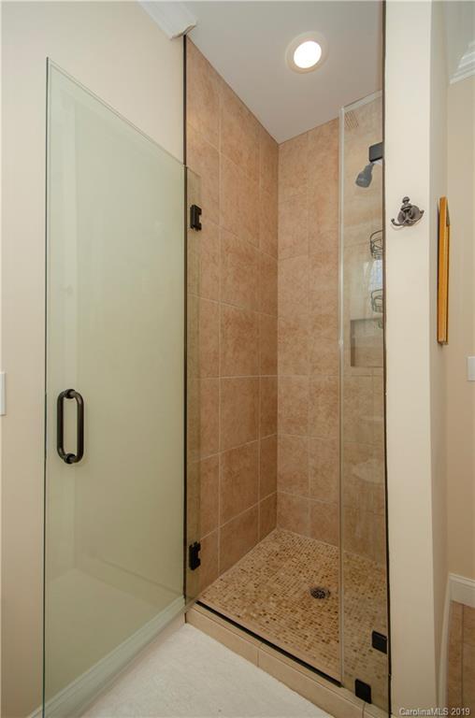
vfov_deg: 100.5
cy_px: 359
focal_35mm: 15
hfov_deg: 77.0
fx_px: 298
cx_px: 238
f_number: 7.1
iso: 320
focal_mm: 10
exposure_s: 1/50
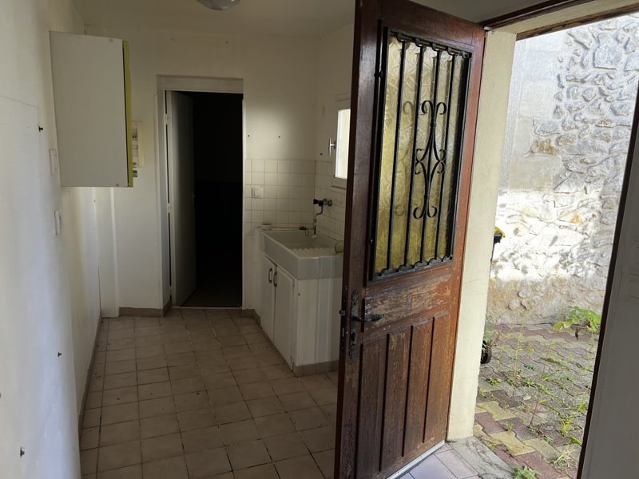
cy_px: 240
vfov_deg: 53.1
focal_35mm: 26
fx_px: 480
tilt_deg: -10.1
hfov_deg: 67.3
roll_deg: -3.0
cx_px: 320
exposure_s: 1/147
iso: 40
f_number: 1.5
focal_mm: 5.7
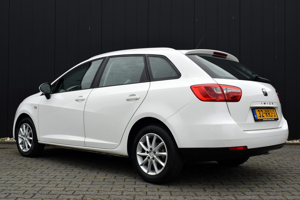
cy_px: 100
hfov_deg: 45.0
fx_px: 362
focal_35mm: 44
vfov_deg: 30.8
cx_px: 150
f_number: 9
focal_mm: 29
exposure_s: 1/320
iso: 200
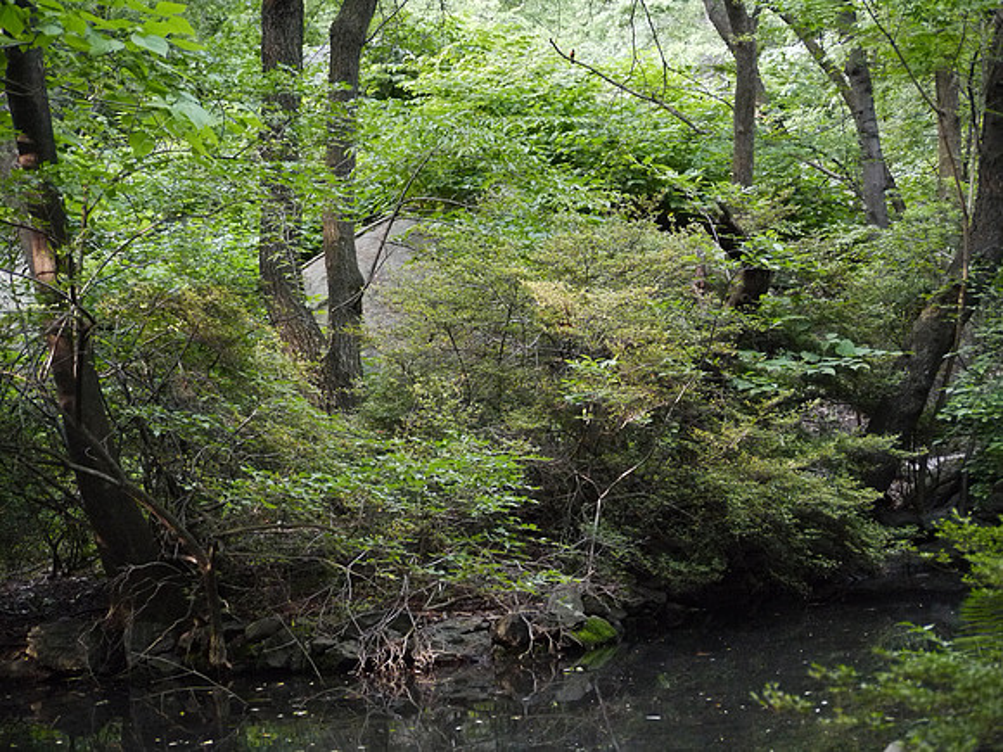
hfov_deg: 21.8
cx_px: 502
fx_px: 2608
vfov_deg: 16.4
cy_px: 376
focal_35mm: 90
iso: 1250
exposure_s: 1/125
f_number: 4
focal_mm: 45
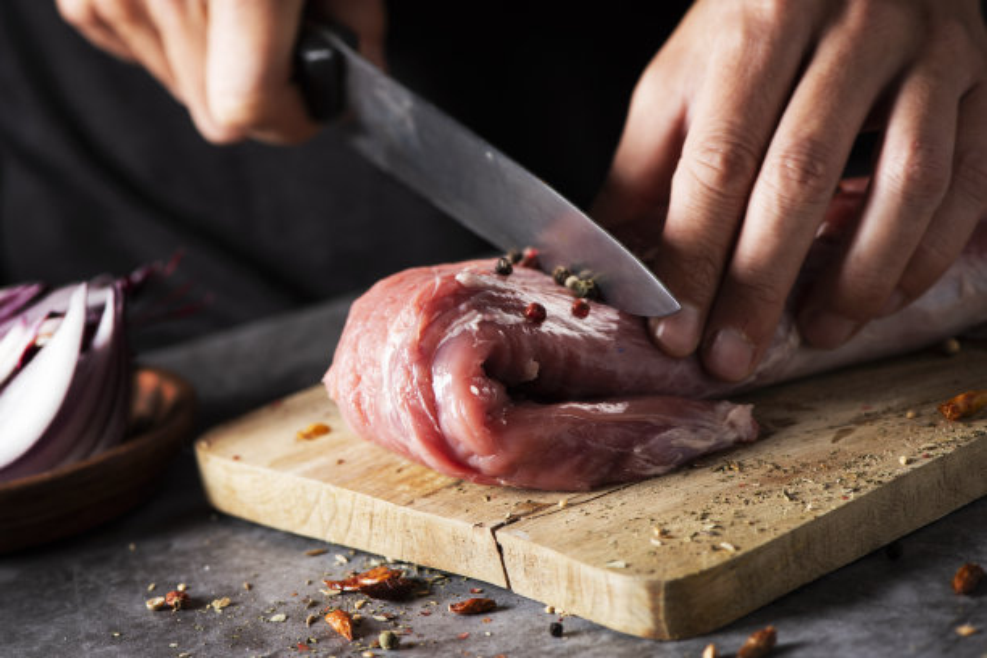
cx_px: 494
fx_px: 2879
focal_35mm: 105
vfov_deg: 13.0
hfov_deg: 19.5
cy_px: 329
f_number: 7.1
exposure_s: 1/125
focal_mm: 105
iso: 64
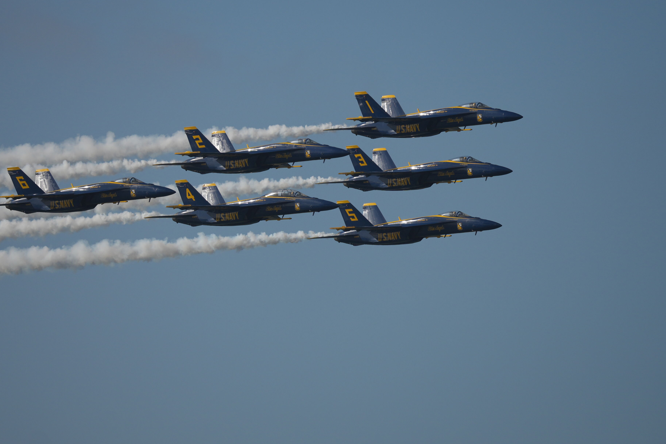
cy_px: 209
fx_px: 12116
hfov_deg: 3.1
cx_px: 301
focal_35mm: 655
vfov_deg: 2.1
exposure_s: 1/3200
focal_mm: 368
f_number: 4.5
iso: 200
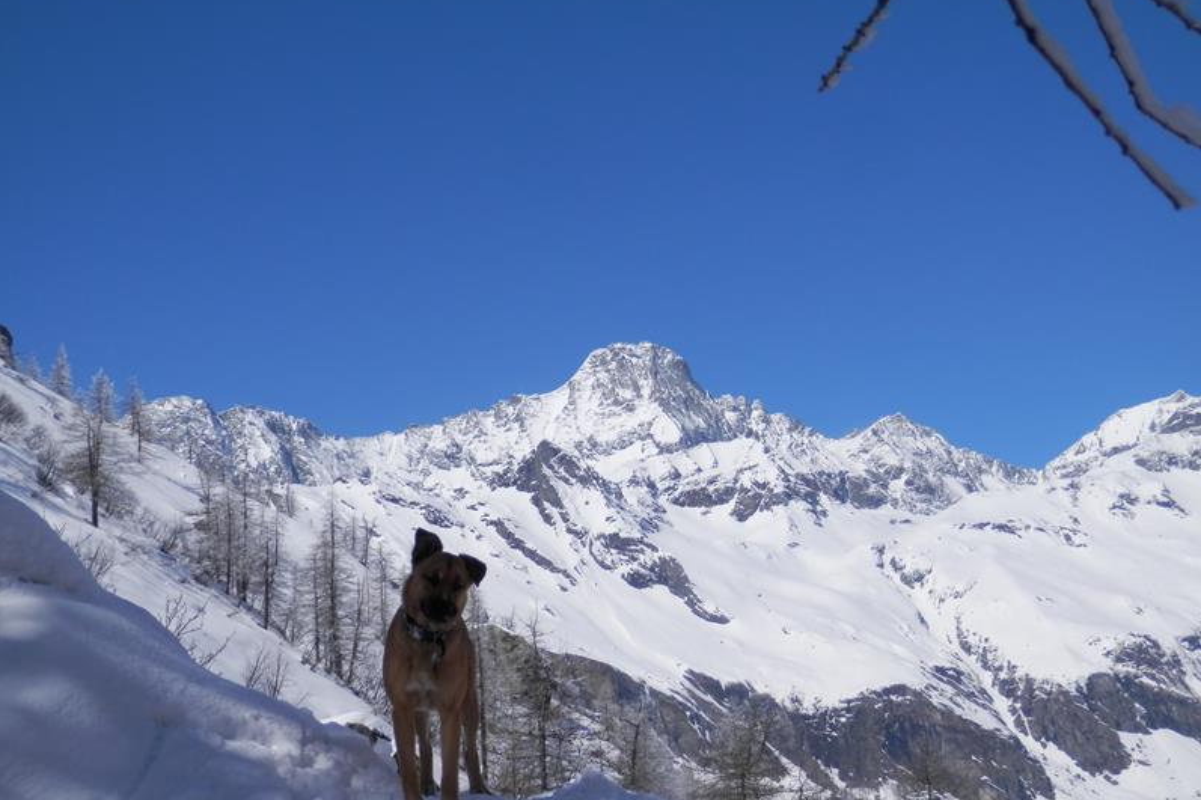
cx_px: 600
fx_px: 1568
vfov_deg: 28.6
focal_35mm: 47
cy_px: 432
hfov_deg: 41.9
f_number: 10.8
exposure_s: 1/320
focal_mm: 8
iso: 80
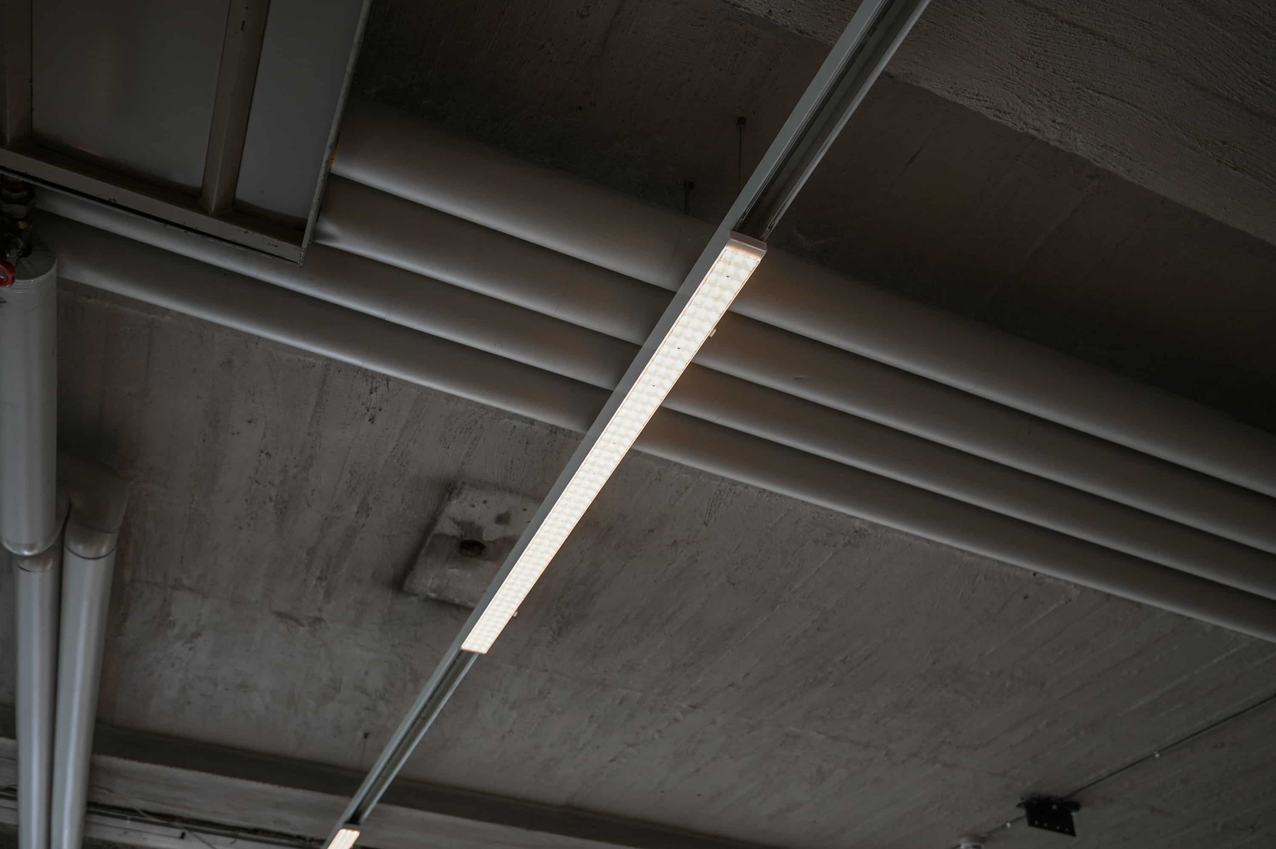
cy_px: 424
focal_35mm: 29
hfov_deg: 63.7
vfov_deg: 44.9
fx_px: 1027
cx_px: 638
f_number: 4
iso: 180
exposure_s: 1/30
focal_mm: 29
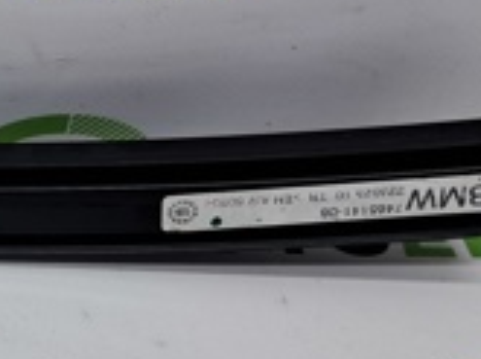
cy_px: 142
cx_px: -388
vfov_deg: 14.0
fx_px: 1456
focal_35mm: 105
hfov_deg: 15.9
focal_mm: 4
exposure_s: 1/100
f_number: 1.8
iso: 50
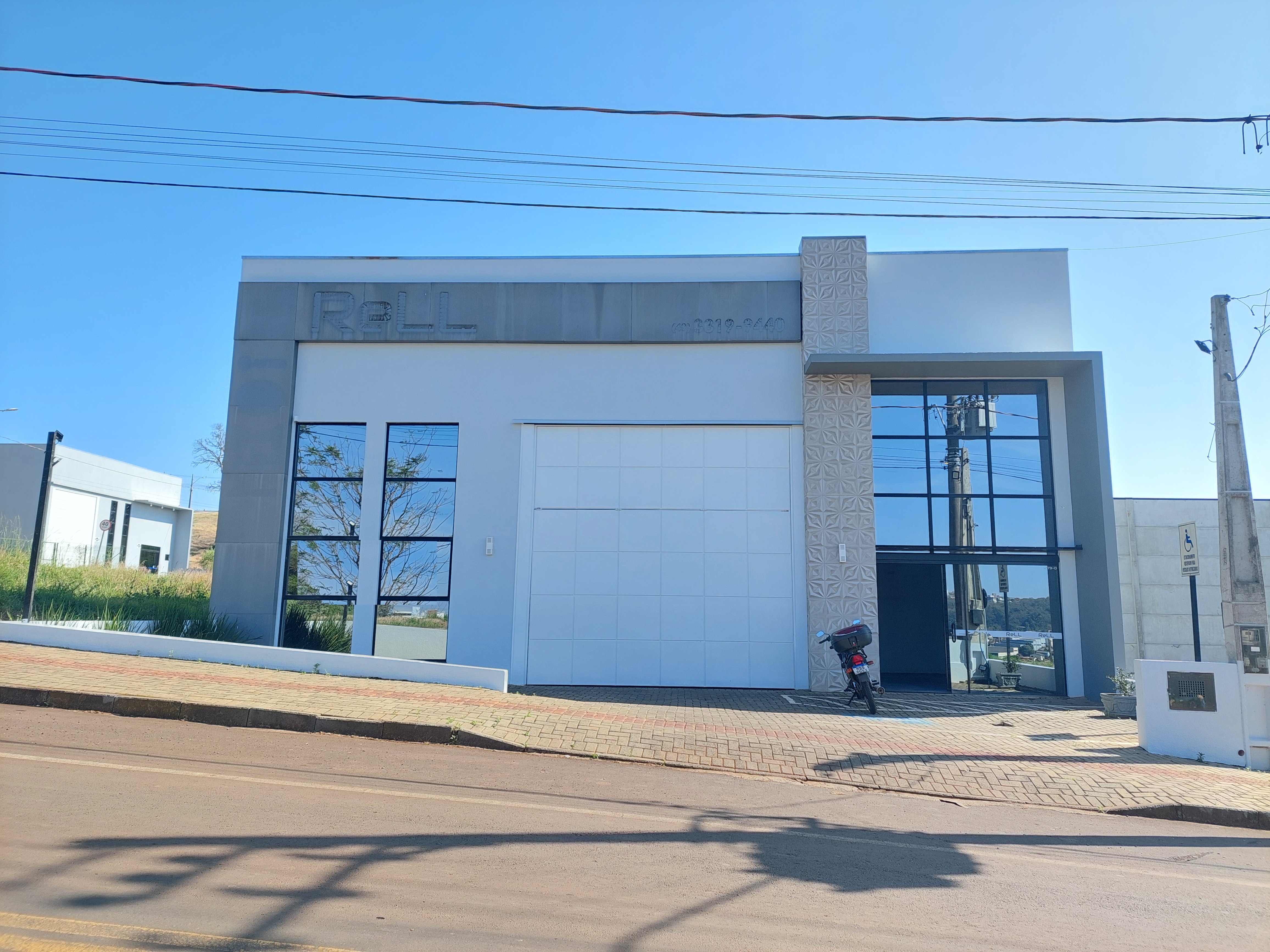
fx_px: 881
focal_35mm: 24
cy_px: 476
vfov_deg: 56.8
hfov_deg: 71.6
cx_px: 635
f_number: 1.8
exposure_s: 1/482
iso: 40
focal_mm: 5.23
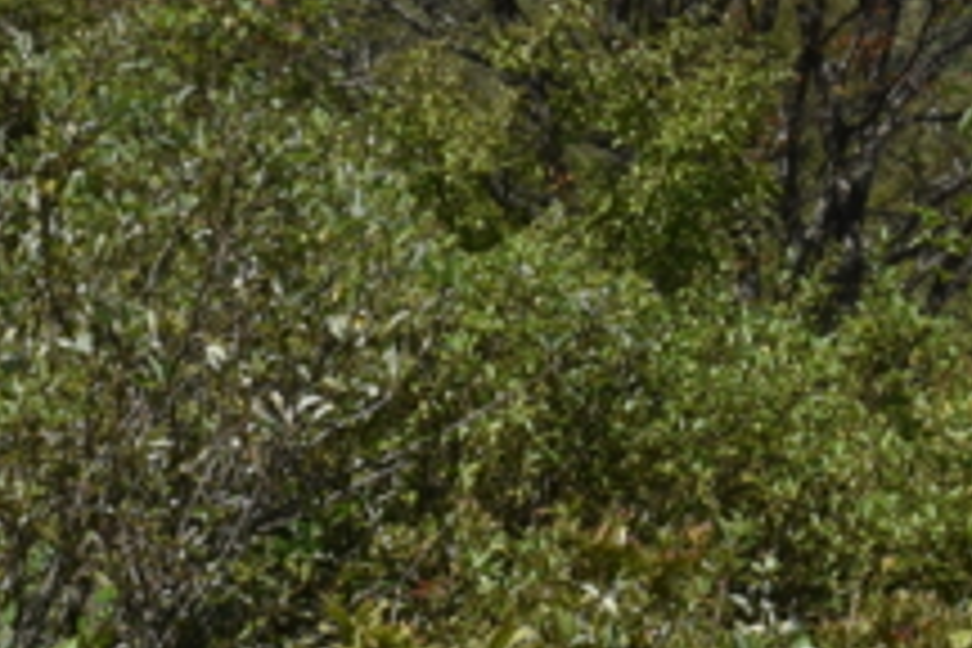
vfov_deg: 6.1
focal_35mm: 220
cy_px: -430
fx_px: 5950
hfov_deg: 9.1
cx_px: 1544
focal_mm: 31
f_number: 11
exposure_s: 1/400
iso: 200
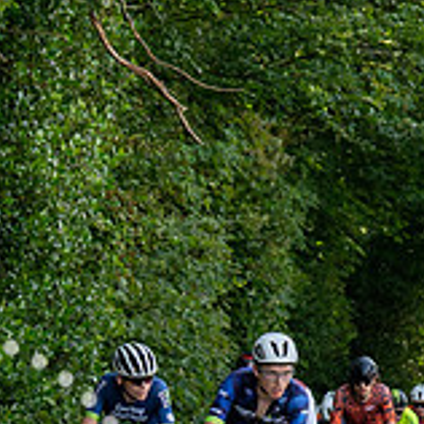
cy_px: 129
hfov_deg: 5.0
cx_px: 407
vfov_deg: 5.0
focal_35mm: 348
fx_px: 4823
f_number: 5.6
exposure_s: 1/800
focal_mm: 70
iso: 640
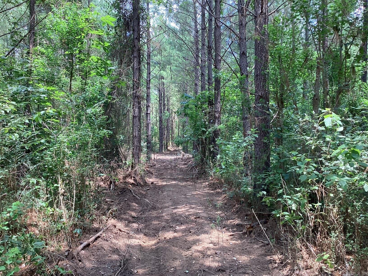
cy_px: 138
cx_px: 184
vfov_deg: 45.4
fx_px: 330
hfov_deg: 58.4
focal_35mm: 31
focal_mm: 3.3
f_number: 2.4
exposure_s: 1/120
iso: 64
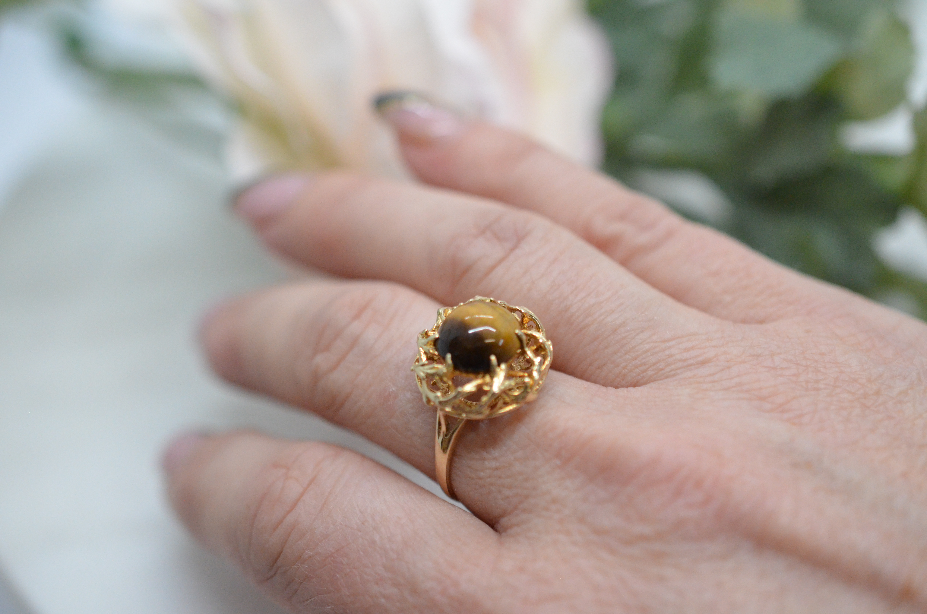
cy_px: 307
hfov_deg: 33.5
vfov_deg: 22.5
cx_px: 464
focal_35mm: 60
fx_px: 1542
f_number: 4
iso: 3200
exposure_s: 1/2000
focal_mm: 40
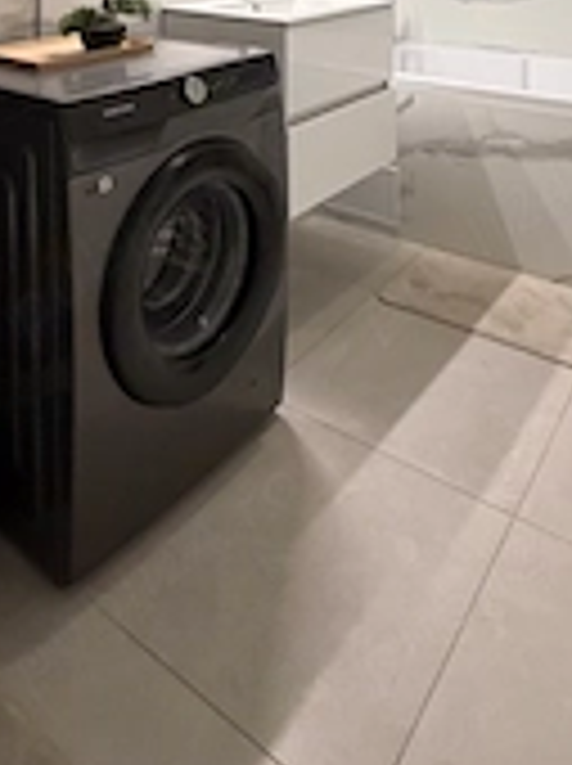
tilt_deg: -0.2
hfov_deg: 42.7
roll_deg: +1.3
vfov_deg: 43.3
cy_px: -72
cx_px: 243
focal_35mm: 33
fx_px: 729
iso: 320
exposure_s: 1/50
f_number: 2.2
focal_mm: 2.22
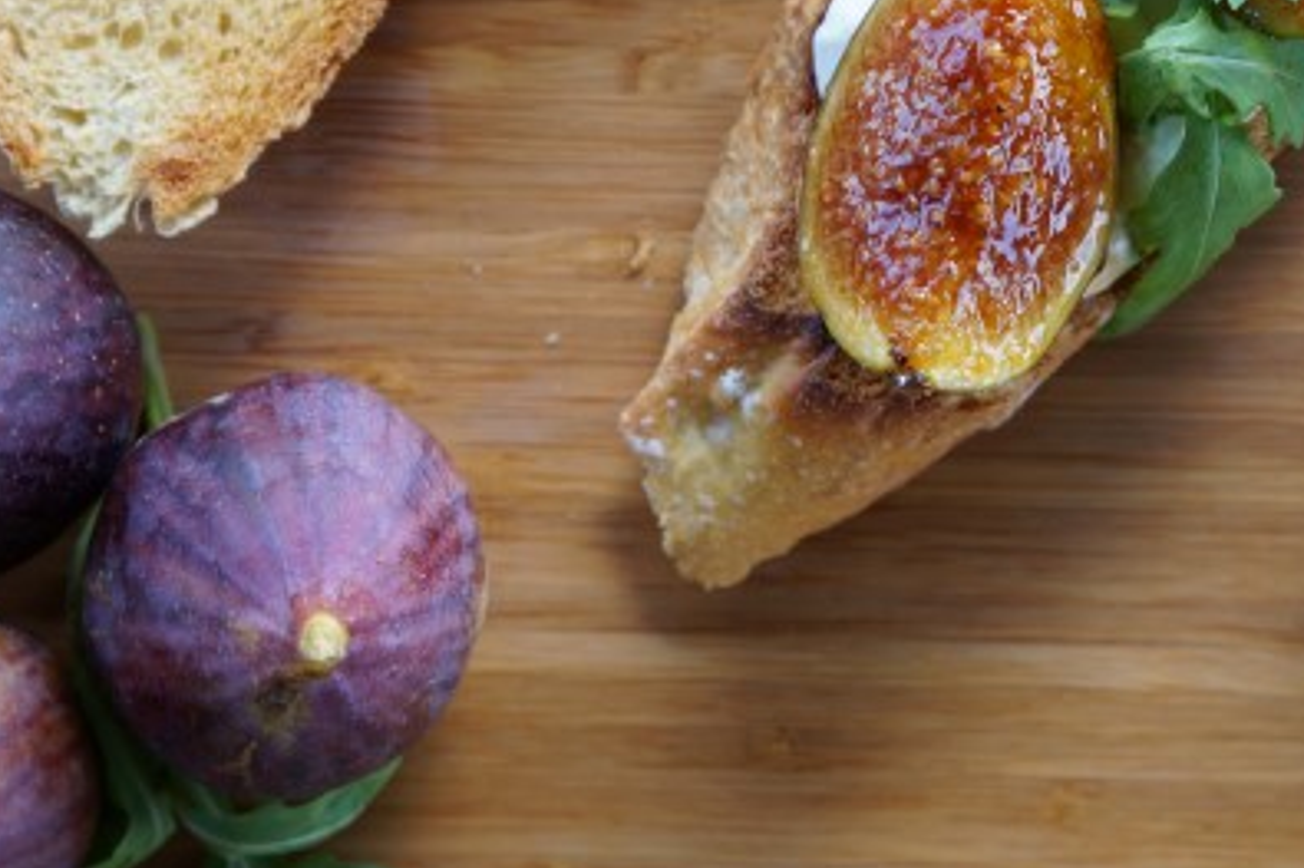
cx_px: 682
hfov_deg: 28.6
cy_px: 413
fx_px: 2562
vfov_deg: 19.2
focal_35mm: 71
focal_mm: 31
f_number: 4.5
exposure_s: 1/80
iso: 100
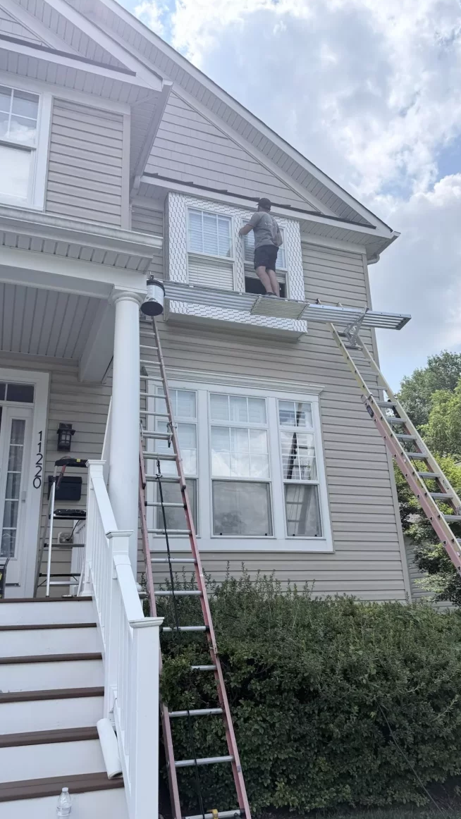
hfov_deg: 42.9
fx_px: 586
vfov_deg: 69.8
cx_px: 227
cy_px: 419
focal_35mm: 27
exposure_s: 1/3279
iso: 80
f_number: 1.78
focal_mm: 6.76
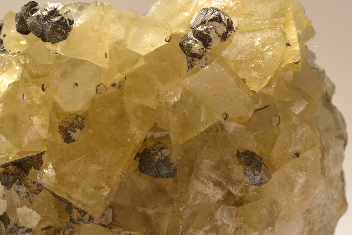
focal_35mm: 89
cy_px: 125
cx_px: 134
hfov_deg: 22.8
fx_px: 870
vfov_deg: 15.4
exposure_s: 1/25
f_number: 6.3
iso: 100
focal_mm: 40
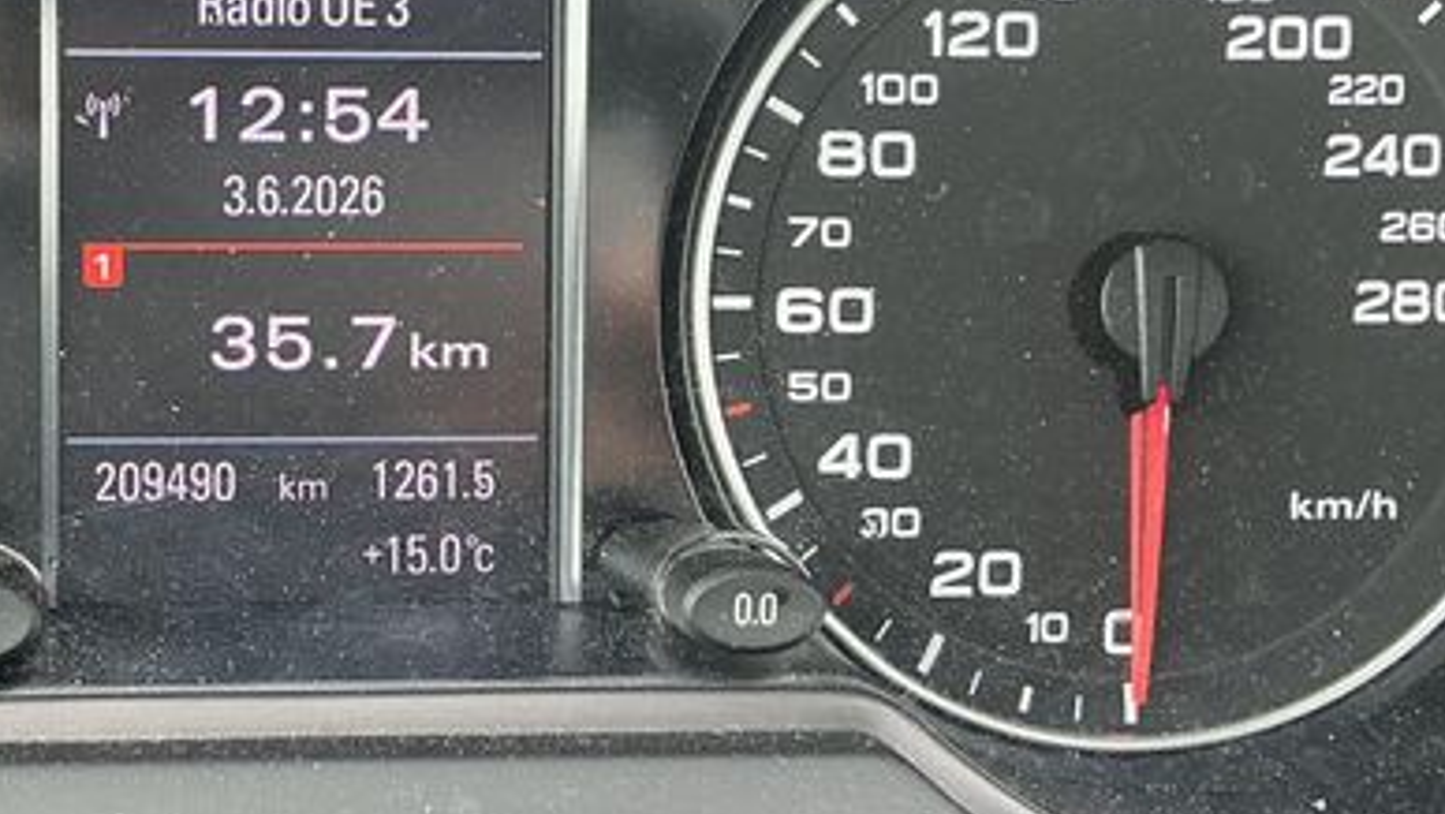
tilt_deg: -27.1
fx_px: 2415
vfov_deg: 19.1
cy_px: 351
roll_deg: -2.7
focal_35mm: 63
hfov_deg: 32.0
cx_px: 194
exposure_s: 1/73
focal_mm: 3
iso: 64
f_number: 1.8
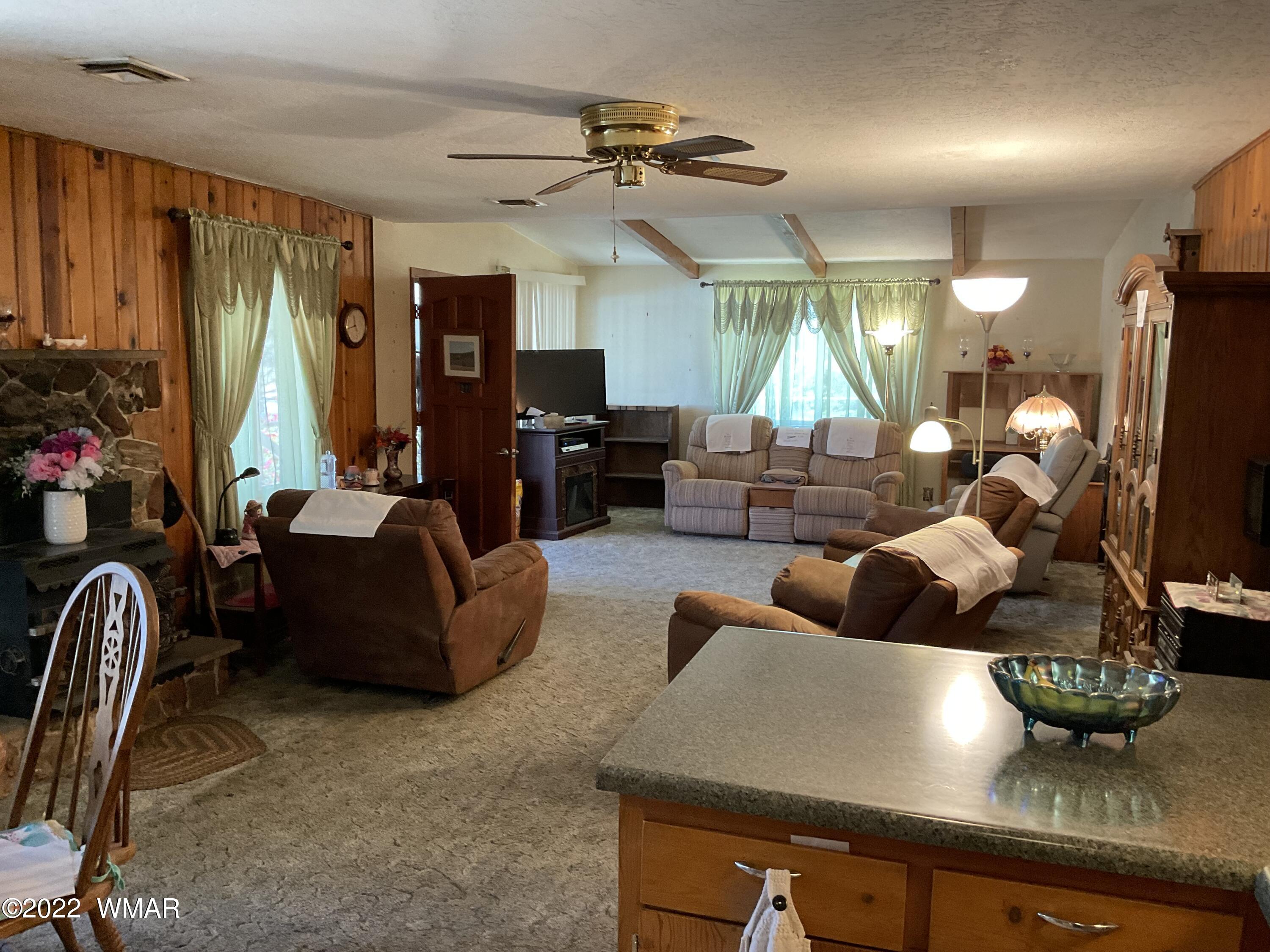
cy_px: 476
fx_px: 1064
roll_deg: -1.6
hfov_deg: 61.7
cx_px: 635
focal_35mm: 29
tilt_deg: -7.0
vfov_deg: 48.2
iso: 160
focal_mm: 3
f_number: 1.8
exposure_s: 1/60
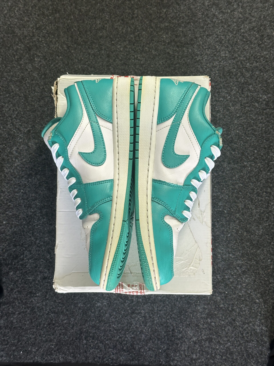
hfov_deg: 30.3
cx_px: 137
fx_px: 507
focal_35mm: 48
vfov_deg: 39.7
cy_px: 183
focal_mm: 6.86
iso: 125
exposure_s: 1/50
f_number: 1.78
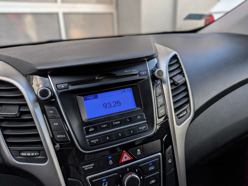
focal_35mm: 24
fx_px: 172
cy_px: 93
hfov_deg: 71.6
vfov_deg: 56.8
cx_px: 124
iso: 25
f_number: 1.7
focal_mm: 4.53
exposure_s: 1/178
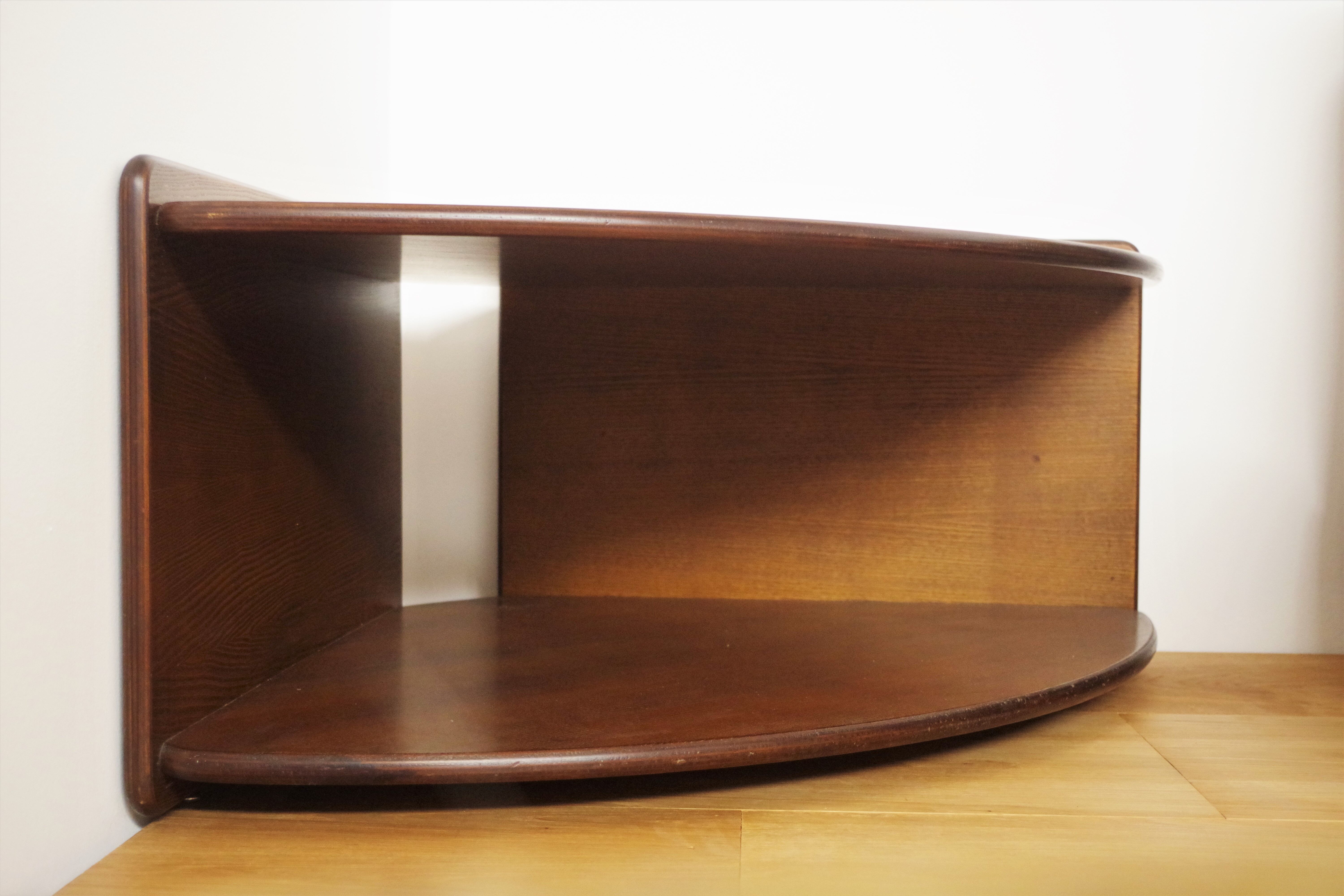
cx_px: 672
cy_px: 448
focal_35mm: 46
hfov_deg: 42.7
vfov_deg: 29.2
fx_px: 1717
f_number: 4
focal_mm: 30.63
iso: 3200
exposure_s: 1/60
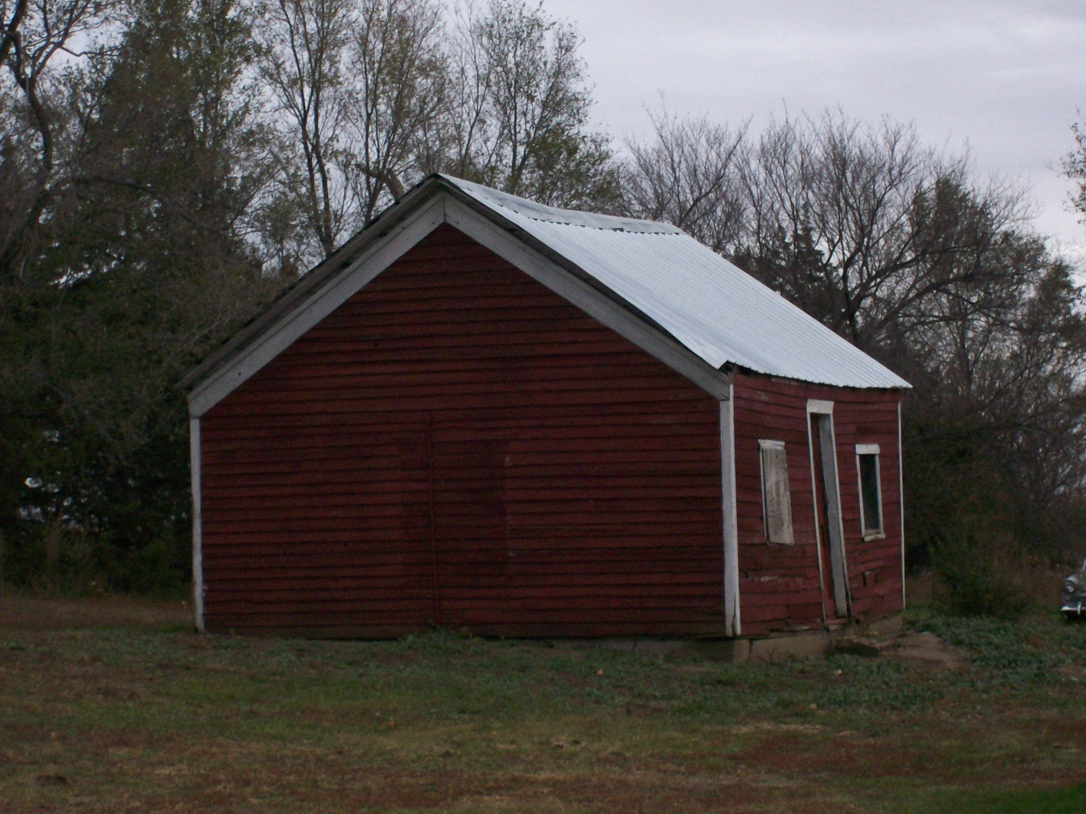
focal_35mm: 112
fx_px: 3513
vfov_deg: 13.2
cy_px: 411
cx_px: 538
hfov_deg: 17.6
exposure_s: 1/125
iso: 140
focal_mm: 18
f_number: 4.8
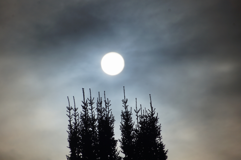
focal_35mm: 375
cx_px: 120
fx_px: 2509
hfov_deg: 5.5
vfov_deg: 3.7
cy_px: 80
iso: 100
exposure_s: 1/4000
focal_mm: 250
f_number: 11
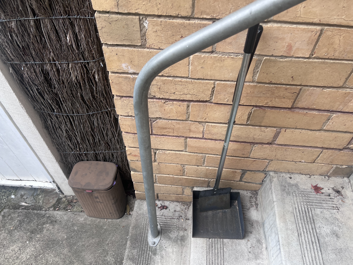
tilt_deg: -49.7
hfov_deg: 67.3
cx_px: 176
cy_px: 132
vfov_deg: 53.1
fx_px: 265
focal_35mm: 26
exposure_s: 1/121
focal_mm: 5.7
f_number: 1.5
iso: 32
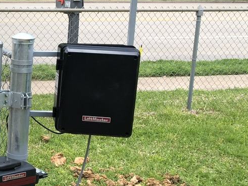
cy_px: 76
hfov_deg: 24.2
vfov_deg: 20.1
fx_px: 523
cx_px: -53
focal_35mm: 73
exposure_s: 1/852
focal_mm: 3.99
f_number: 1.8
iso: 20
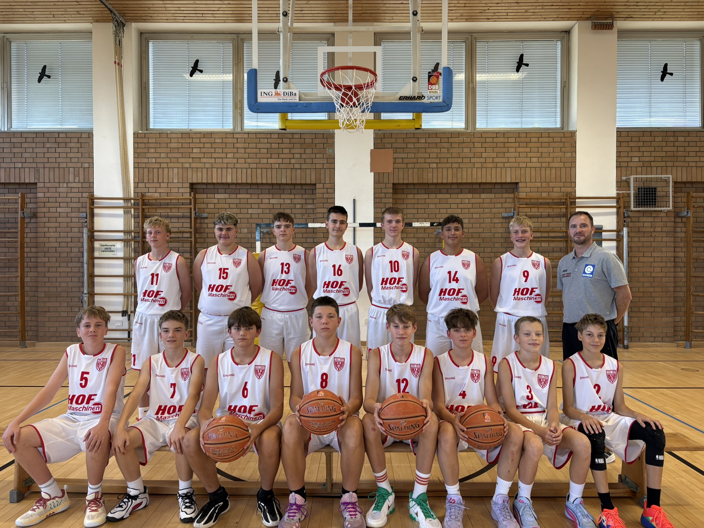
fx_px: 529
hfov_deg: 67.3
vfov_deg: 53.1
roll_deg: +0.1
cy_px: 264
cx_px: 352
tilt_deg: -0.8
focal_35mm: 26
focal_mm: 5.96
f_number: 1.6
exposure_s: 1/100
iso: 100
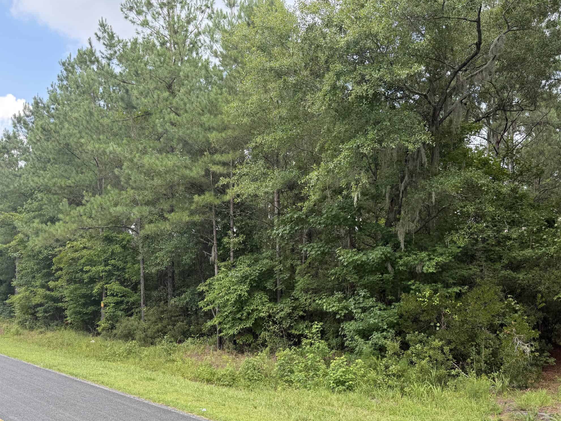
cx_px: 312
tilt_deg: +7.1
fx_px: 502
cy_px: 257
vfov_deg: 45.1
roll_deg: -1.3
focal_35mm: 31
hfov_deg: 58.2
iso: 100
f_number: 1.78
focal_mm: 6.76
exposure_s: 1/287
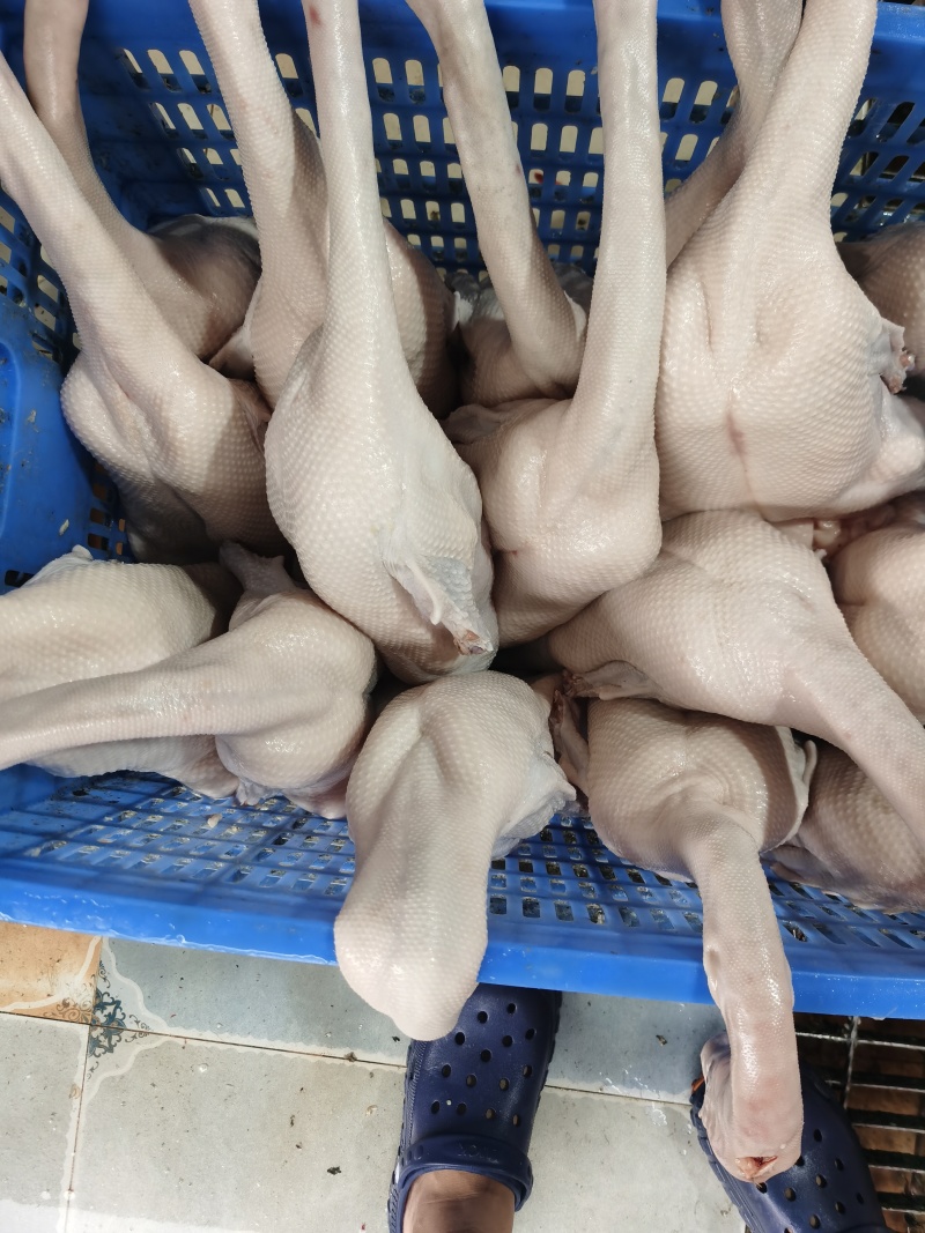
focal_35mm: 27
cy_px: 616
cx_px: 462
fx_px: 962
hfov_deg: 51.3
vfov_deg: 65.3
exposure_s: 1/100
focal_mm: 5.56
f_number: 1.6
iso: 125
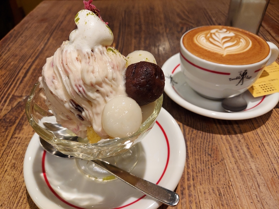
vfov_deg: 54.9
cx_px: 140
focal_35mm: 25
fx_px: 201
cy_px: 104
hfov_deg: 69.4
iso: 80
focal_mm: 4.6
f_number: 2
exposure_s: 1/50
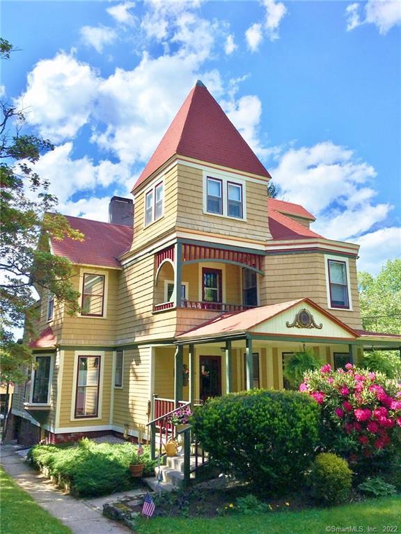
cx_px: 200
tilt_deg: +12.0
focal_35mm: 29
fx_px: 448
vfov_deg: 61.7
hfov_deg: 48.2
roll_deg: +0.1
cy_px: 267
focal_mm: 4.15
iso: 25
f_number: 2.2
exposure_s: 1/1876
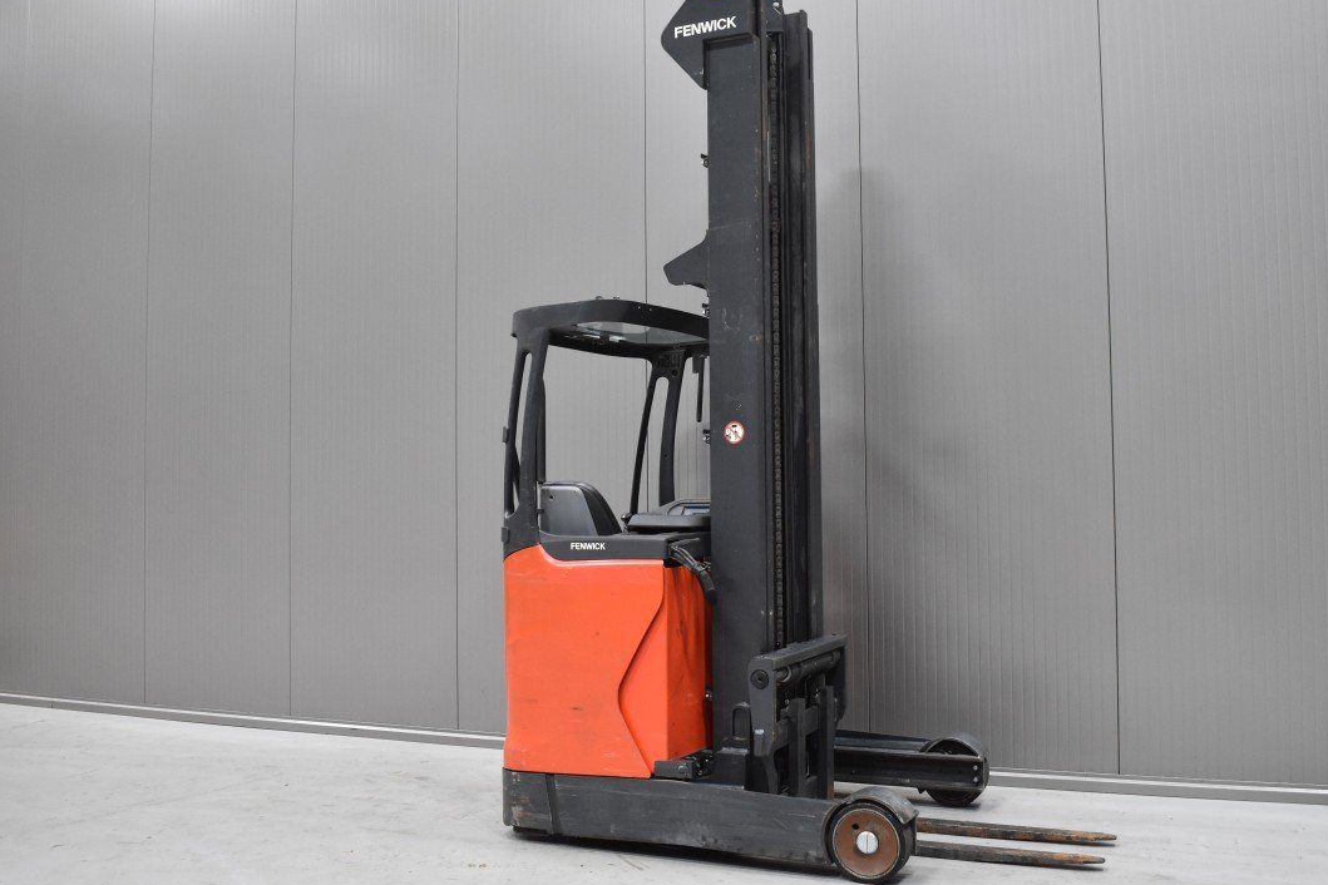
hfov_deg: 55.6
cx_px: 751
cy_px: 430
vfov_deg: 38.9
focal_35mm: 34
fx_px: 1254
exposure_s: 1/50
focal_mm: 20
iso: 1600
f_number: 5
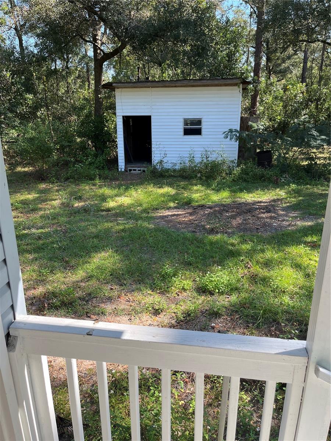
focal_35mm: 26
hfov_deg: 53.1
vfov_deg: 67.3
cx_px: 166
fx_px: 331
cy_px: 220
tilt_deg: -18.6
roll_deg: +0.0
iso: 50
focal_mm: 5.1
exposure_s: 1/542
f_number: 1.6
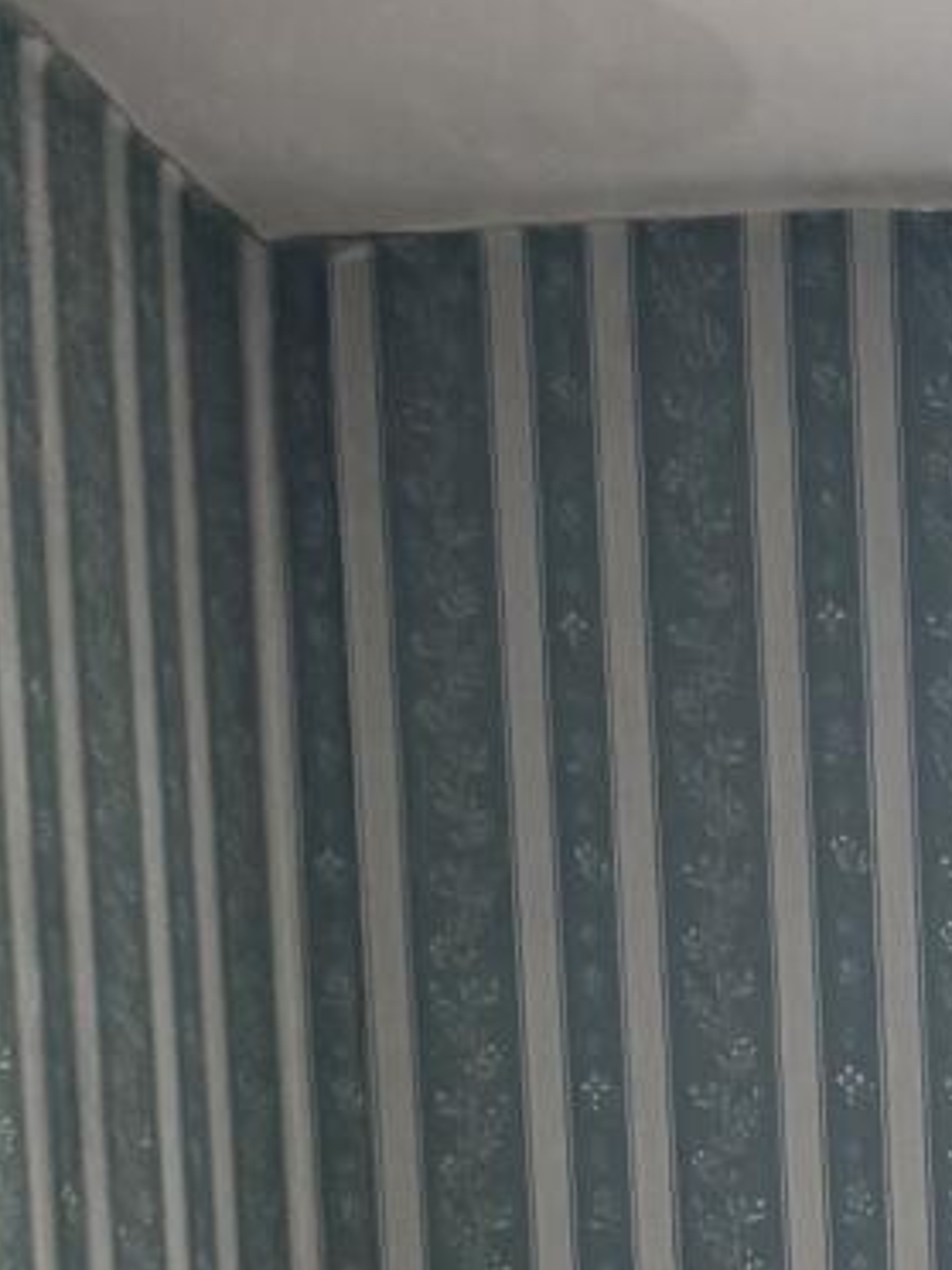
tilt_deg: -3.9
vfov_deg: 12.0
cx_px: 2061
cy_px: 3131
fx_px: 4730
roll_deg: +0.0
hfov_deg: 10.3
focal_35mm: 129
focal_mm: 6.76
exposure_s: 1/236
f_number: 1.78
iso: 200
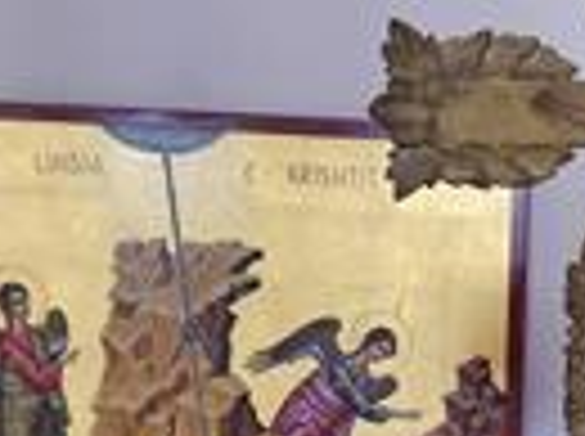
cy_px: 661
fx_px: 1434
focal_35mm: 85
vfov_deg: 15.8
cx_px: 572
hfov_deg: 22.3
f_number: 1.8
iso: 160
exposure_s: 1/100
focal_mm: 5.4
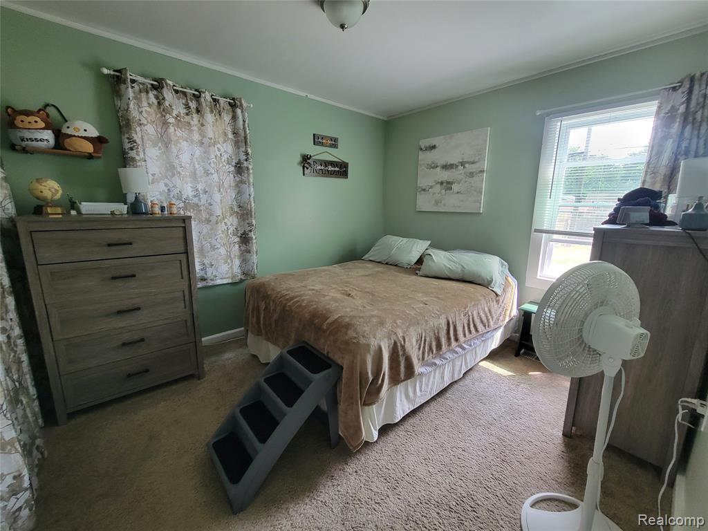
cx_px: 354
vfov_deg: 89.9
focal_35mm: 13
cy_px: 266
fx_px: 266
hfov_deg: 106.2
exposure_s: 1/60
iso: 200
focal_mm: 2.2
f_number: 2.2
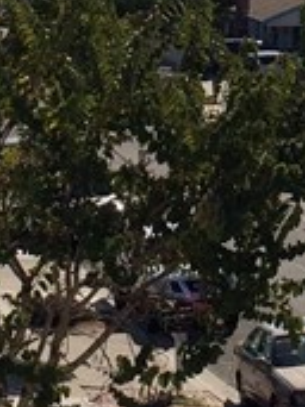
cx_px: 300
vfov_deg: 11.1
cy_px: -129
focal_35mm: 174
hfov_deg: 8.5
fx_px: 2047
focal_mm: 4.15
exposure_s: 1/4566
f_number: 2.2
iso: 32
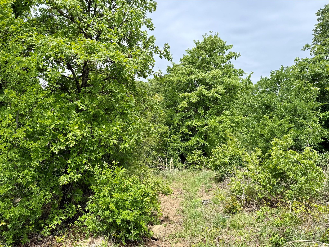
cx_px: 164
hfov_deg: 71.6
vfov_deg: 56.8
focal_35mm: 24
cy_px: 124
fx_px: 228
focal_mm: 6.76
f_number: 1.78
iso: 100
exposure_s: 1/3425
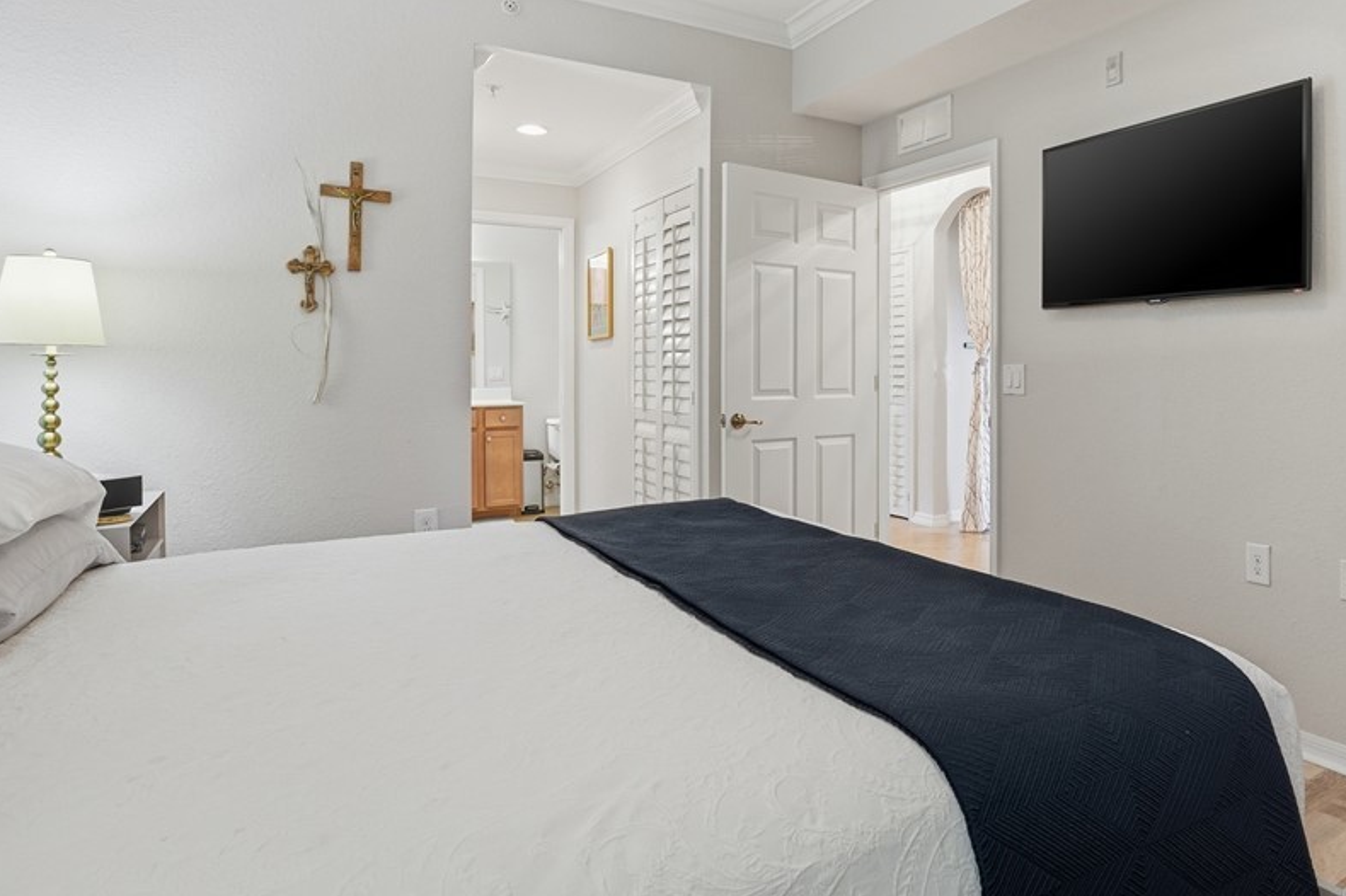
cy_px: 367
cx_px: 886
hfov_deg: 76.4
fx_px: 822
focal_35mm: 22
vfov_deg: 56.8
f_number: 9
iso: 400
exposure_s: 1/13
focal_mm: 16
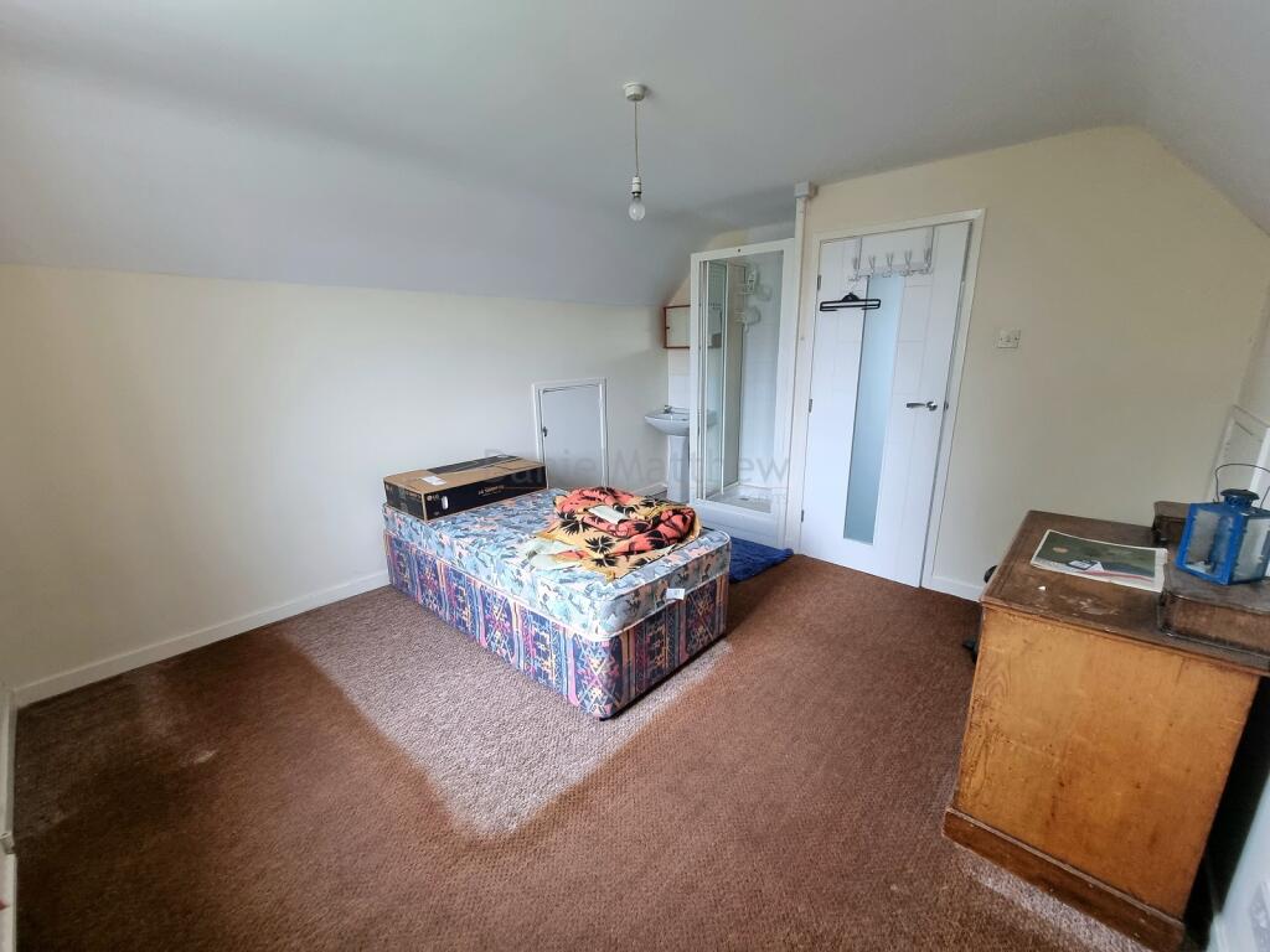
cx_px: 635
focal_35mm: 13
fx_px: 477
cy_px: 476
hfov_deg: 106.2
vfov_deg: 89.9
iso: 400
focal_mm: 2.2
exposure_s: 1/60.2
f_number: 2.2
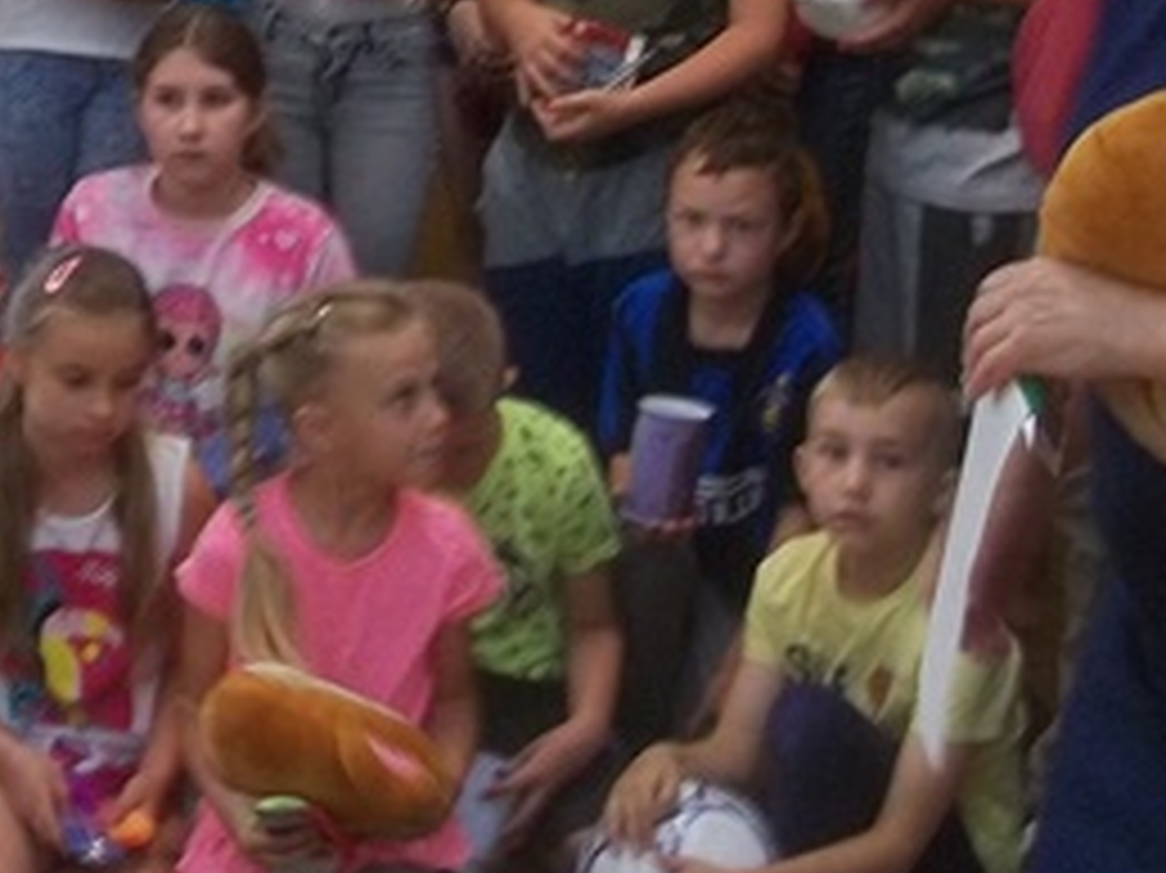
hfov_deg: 19.4
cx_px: 81
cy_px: -86
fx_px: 3333
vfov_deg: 14.6
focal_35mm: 99
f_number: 2.9
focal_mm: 5.7
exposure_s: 1/25
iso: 160
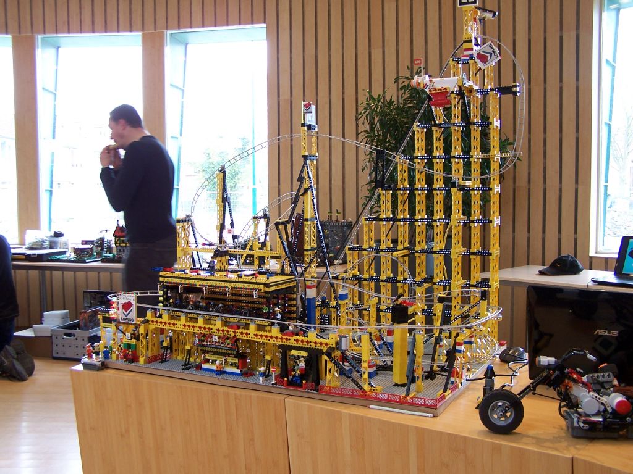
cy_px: 237
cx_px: 316
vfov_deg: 37.7
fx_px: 695
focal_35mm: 38
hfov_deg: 49.0
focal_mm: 6.3
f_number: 2.8
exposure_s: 1/15
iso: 80
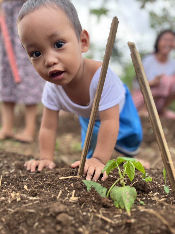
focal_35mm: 26
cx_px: 88
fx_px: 175
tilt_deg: -4.4
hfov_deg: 53.1
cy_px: 117
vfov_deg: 67.3
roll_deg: +0.0
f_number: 1.6
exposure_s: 1/60
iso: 160
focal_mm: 5.1
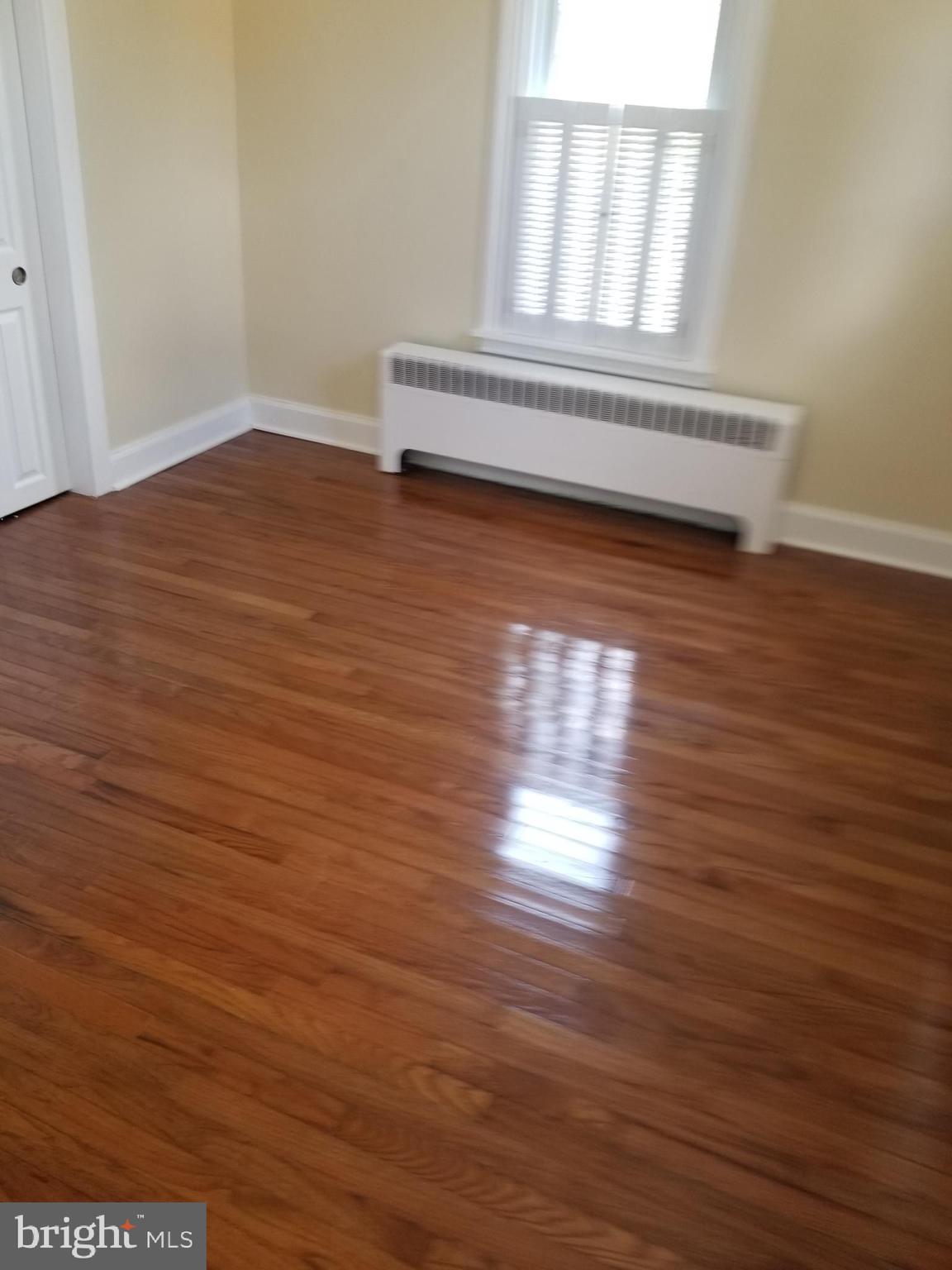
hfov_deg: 53.1
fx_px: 953
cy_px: 635
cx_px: 476
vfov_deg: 67.3
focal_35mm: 26
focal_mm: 4.25
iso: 80
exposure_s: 1/50
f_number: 1.7
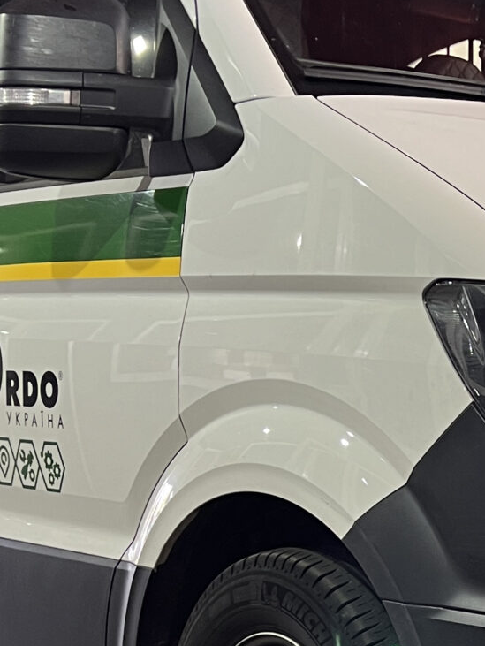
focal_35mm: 91
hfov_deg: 15.7
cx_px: 551
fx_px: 1698
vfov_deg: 21.3
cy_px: 505
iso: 100
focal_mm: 5.7
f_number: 1.5
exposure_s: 1/50
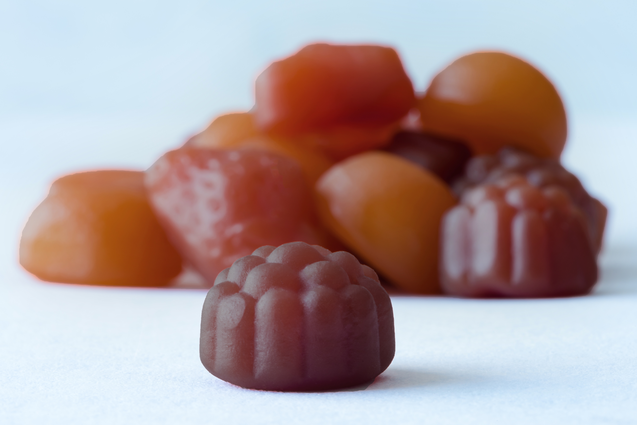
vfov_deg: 15.2
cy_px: 212
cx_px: 318
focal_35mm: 90
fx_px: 1593
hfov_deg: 22.6
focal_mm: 90
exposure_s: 4
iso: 160
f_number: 36
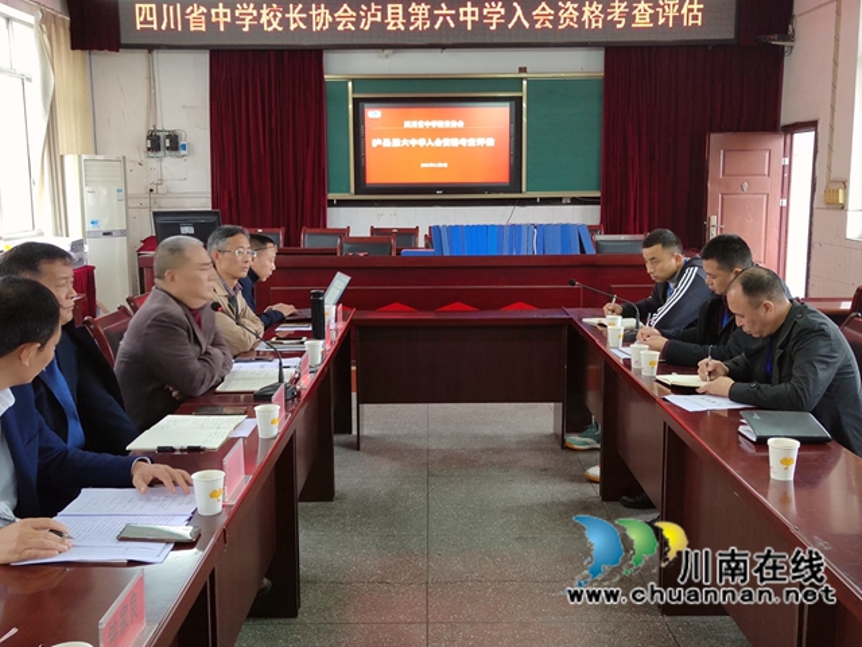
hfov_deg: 49.0
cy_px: 324
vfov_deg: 37.7
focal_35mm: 38
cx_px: 431
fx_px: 946
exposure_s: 1/50
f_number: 1.9
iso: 1694
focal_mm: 5.52
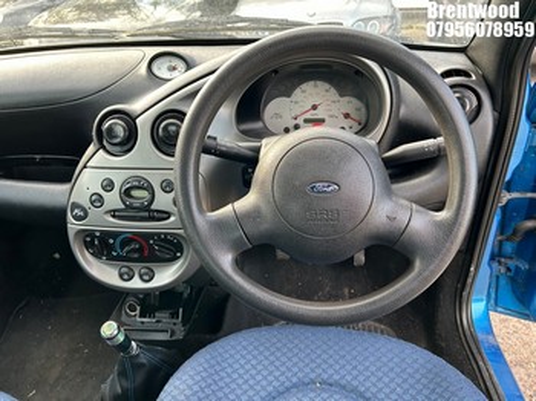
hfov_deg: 67.3
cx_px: 268
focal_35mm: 26
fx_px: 402
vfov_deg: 53.0
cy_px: 200
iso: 80
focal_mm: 5.7
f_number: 1.5
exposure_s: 1/121
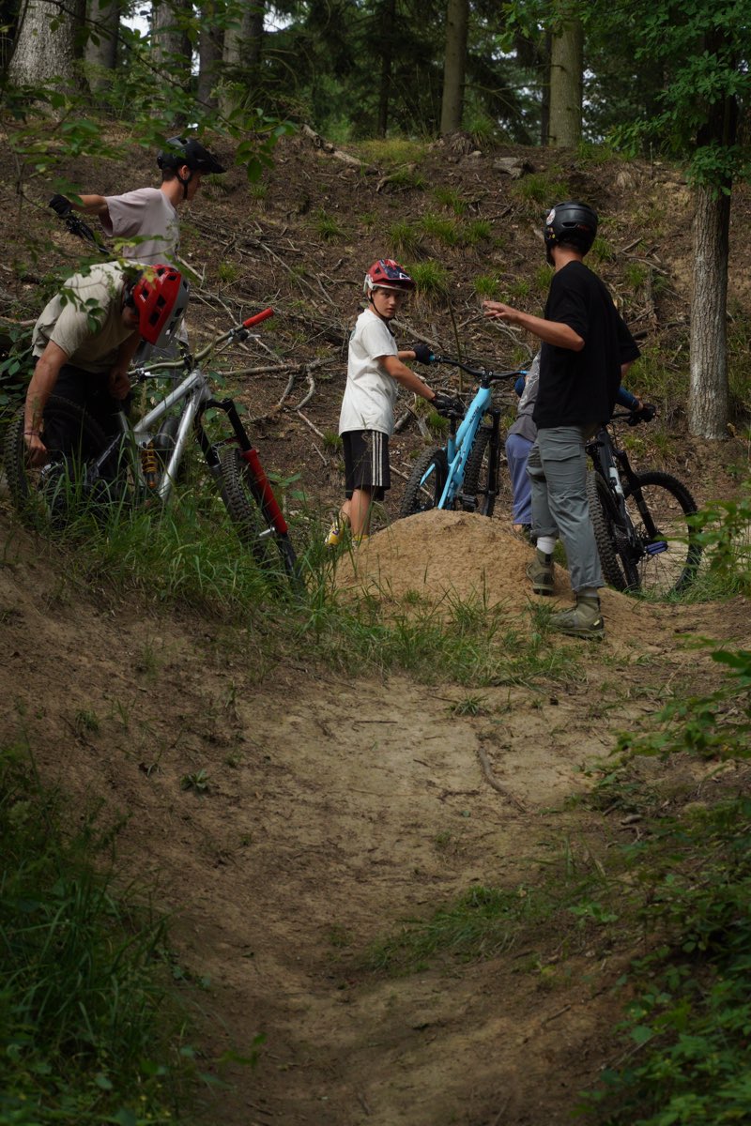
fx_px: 4740
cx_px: 376
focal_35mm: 152
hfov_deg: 9.1
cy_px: 563
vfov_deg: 13.6
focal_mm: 101
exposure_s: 1/500
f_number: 8
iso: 800
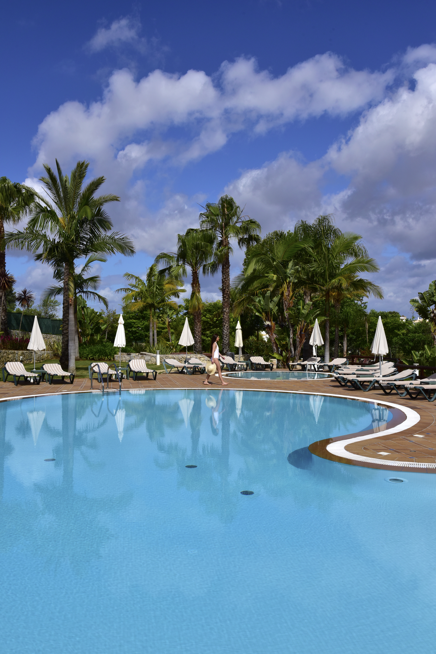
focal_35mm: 34
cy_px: 327
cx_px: 218
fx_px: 617
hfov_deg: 38.9
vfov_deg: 55.8
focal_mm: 34
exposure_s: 1/800
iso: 500
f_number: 14
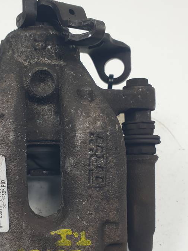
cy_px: 156
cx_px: 42
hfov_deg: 33.5
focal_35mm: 42
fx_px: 304
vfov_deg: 44.5
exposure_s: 1/175
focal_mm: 4.3
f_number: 2.4
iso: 50
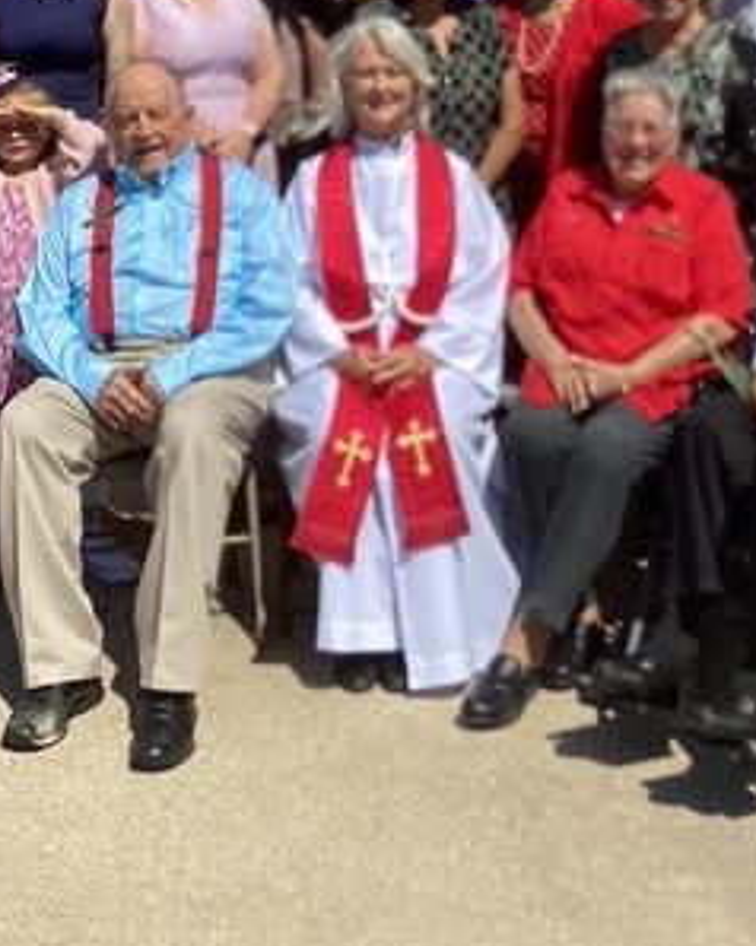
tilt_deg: -2.3
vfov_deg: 27.3
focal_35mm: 65
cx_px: 419
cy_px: -22
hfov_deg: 23.5
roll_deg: -1.7
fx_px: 1820
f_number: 2.4
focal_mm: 3.3
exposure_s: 1/2203
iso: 25
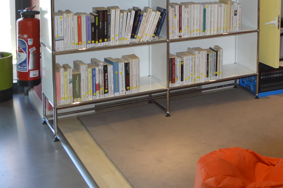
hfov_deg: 28.5
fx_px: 503
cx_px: 312
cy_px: -21
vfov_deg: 20.2
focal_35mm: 64
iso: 400
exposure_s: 1/80
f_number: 4
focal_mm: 18
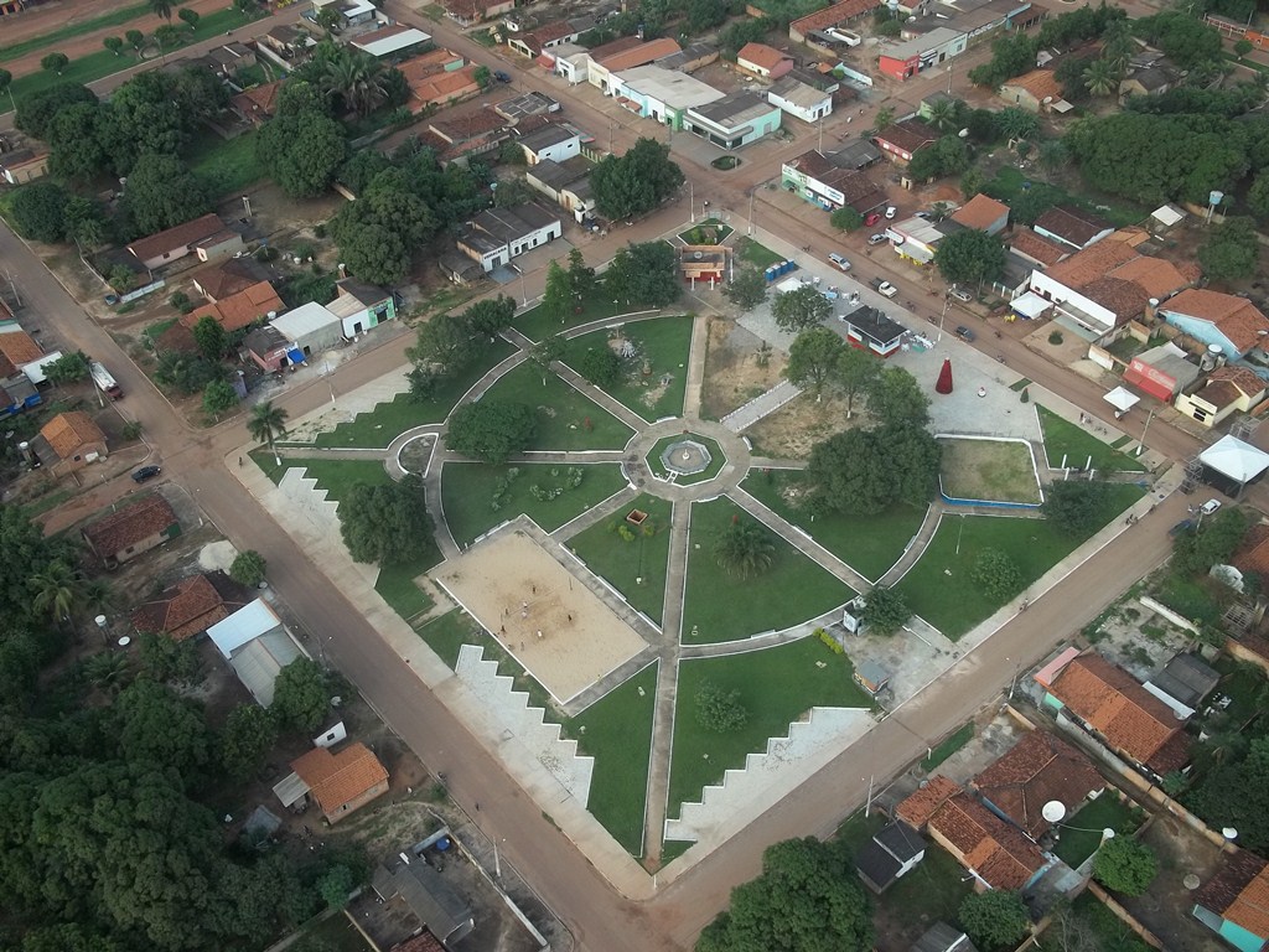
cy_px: 476
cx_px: 634
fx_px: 1320
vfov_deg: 39.7
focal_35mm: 36
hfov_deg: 51.4
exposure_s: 1/100
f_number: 3.1
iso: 64
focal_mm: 6.5
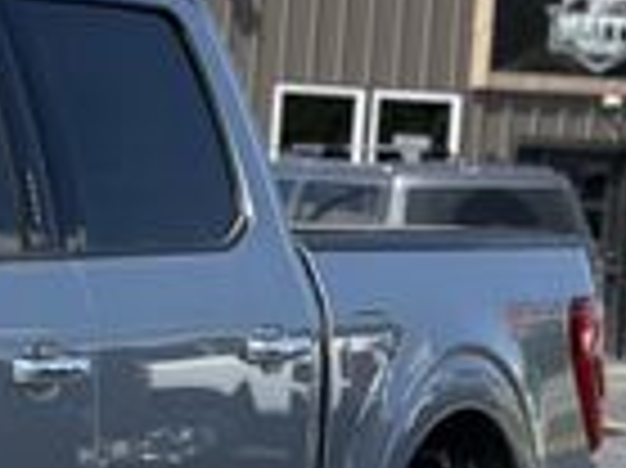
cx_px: -491
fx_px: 3993
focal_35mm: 221
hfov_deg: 8.6
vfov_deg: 6.7
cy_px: 504
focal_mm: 6.76
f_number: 1.78
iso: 64
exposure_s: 1/2577
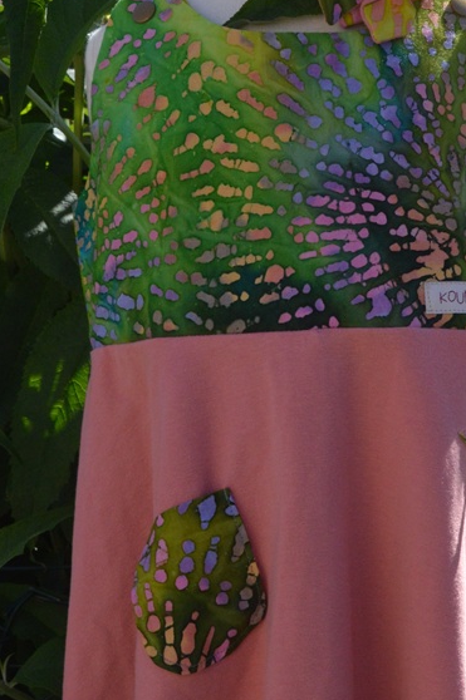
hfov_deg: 15.6
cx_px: 315
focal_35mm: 87
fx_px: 1694
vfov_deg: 23.2
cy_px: 496
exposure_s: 1/500
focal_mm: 27
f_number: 11
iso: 800
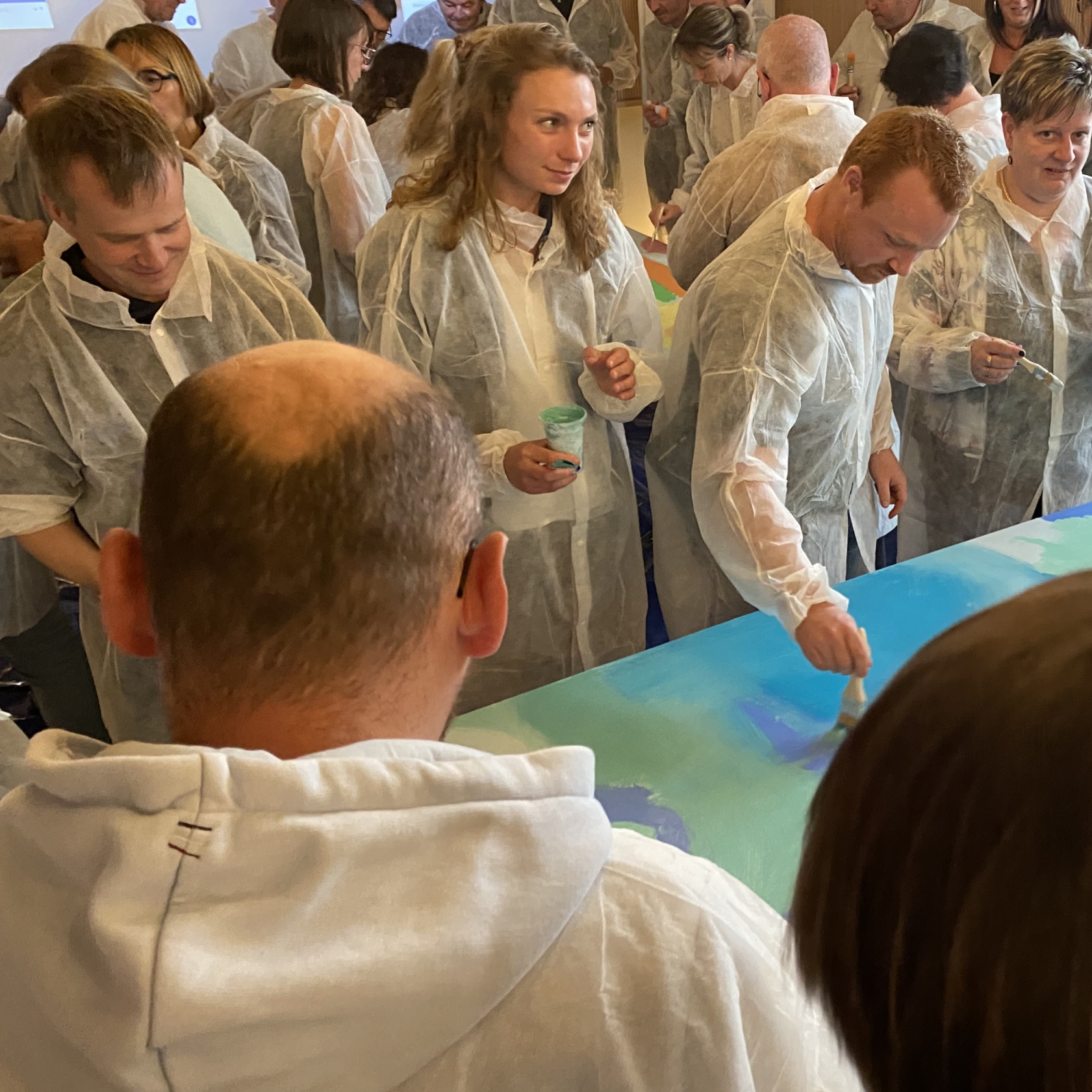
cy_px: 558
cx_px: 800
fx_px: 1249
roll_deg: -0.8
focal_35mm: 35
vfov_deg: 47.2
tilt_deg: -25.9
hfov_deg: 45.8
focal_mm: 4.25
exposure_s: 1/59
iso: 320
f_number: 1.8
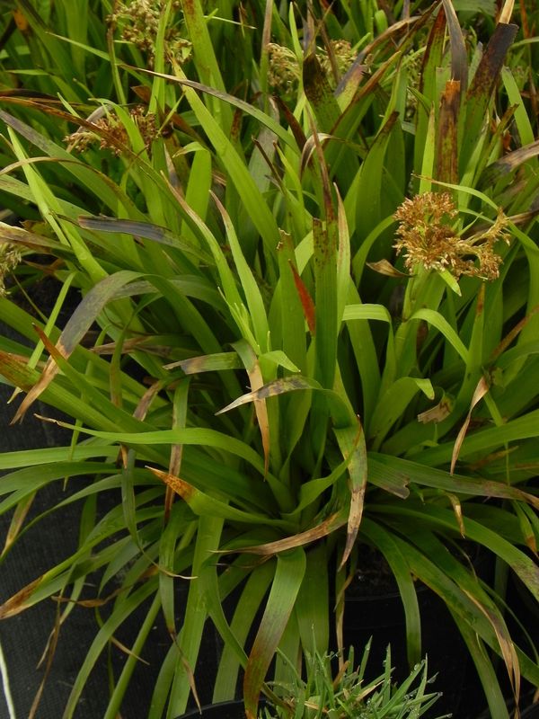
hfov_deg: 8.1
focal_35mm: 184
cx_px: 270
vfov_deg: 10.7
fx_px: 3820
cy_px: 360
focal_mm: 32.7
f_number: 5
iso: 160
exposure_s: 1/200
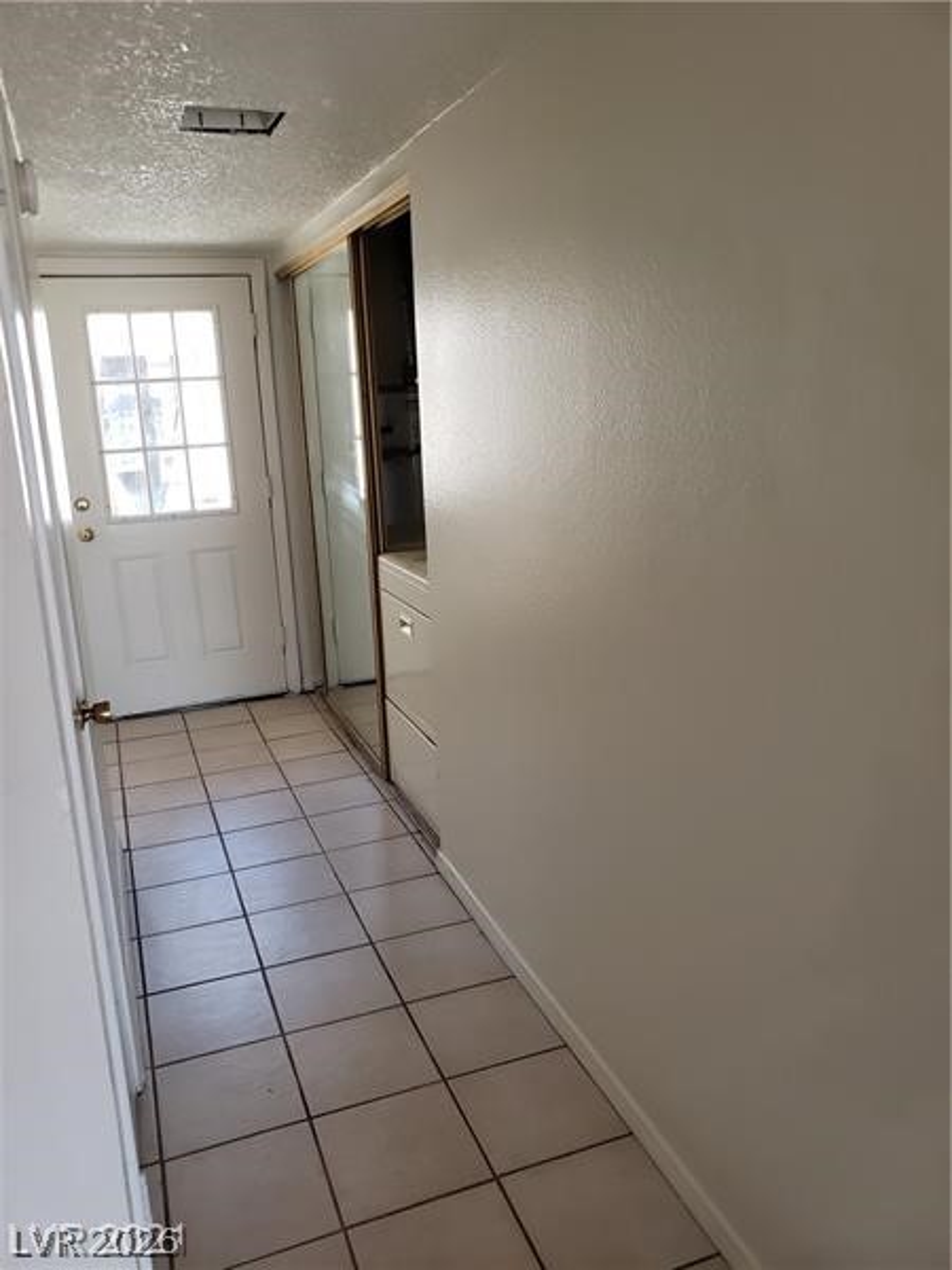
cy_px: 635
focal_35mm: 26
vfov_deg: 67.3
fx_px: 953
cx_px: 476
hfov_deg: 53.1
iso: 320
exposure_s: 1/120
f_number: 2.4
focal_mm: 4.3
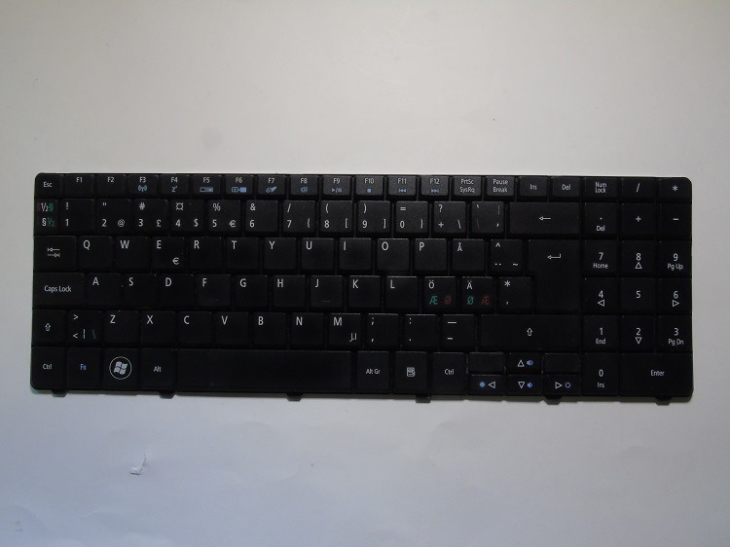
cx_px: 365
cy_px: 274
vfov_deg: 48.2
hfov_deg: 61.7
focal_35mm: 29
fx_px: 611
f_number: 6.4
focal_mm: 5.2
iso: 200
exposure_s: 1/13
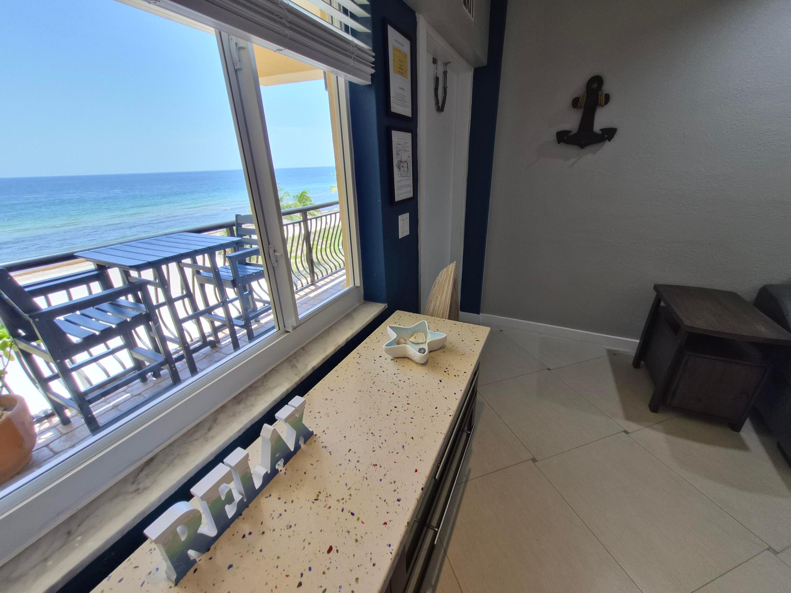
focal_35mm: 13
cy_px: 296
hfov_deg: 106.2
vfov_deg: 89.9
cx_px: 396
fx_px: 297
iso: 40
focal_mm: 1.7
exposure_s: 1/60
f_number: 2.2
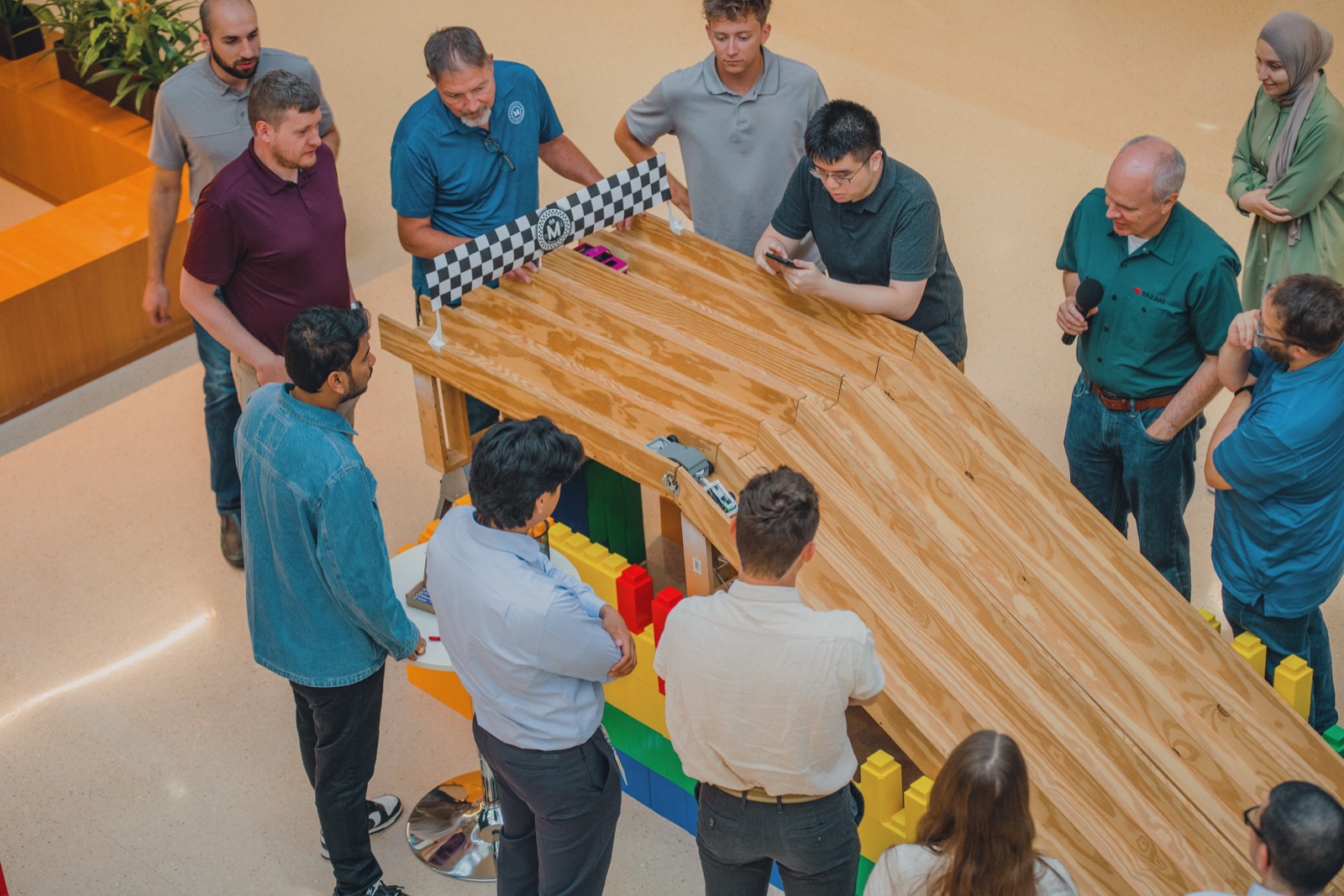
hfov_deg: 26.0
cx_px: 672
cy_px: 448
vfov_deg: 17.5
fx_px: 2912
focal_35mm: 78
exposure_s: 1/60
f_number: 2.8
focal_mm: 78
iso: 800
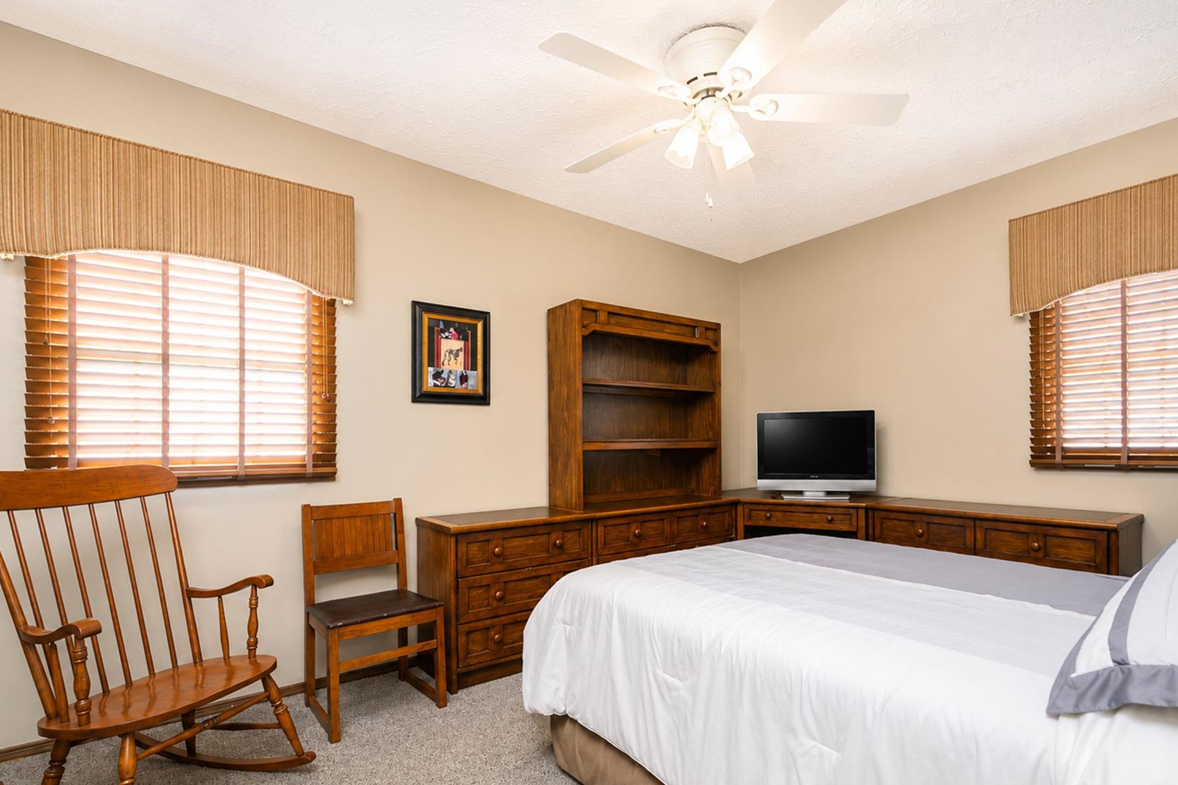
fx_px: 589
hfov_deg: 89.9
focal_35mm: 18
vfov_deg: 67.2
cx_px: 627
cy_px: 435
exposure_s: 1/15
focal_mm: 16
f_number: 4
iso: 64
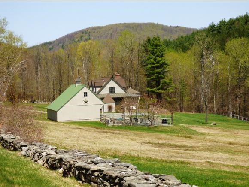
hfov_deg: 19.2
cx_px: 124
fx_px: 734
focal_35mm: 102
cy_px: 94
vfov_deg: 14.5
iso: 100
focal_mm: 18.28
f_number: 4.9
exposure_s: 1/500
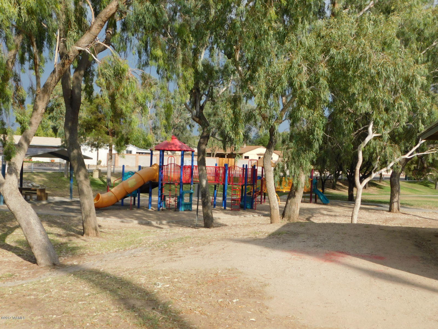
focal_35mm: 40
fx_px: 506
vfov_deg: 36.0
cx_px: 219
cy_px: 164
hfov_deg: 46.8
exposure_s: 1/800
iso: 125
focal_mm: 7.1
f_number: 3.6
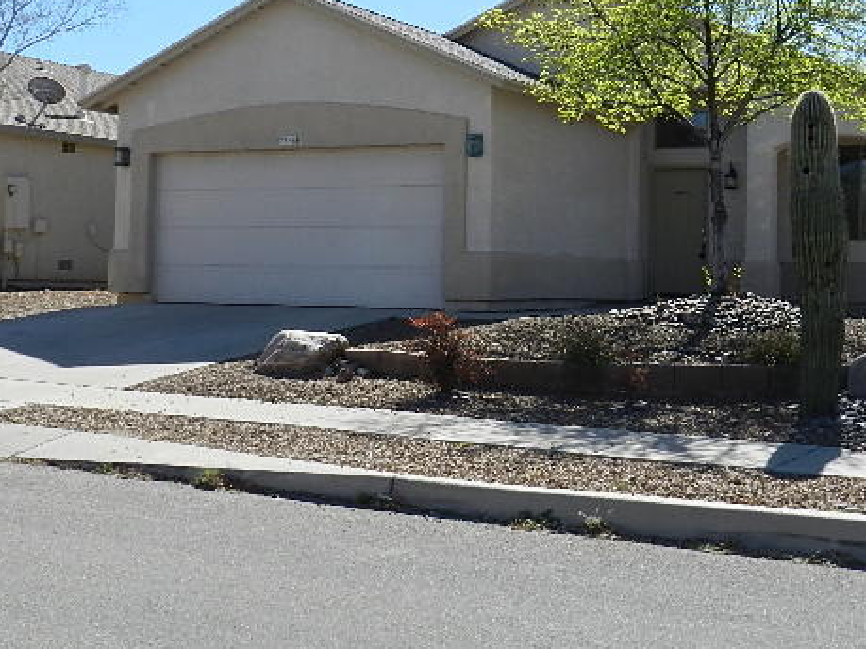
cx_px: 566
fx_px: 1326
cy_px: 247
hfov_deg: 35.9
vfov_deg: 27.4
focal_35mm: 53
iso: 160
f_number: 4.5
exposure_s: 1/1000
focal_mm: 6.7
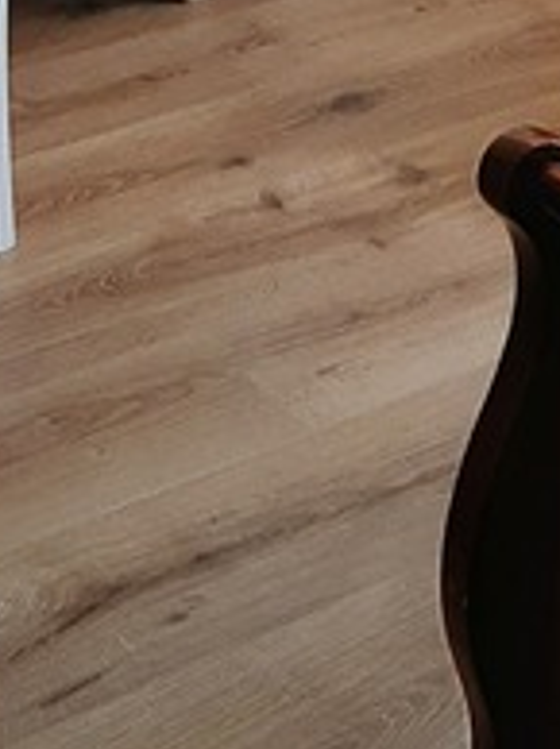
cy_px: -633
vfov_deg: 16.0
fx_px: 2227
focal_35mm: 103
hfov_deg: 14.3
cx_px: 189
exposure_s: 1/100
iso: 64
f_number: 1.7
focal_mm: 3.93
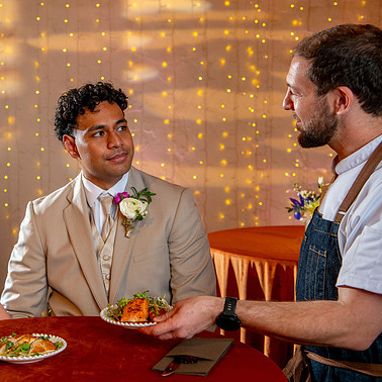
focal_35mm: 60
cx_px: 106
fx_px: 749
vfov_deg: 28.6
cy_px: 194
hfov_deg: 28.3
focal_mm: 46
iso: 2000
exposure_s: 1/125
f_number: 5
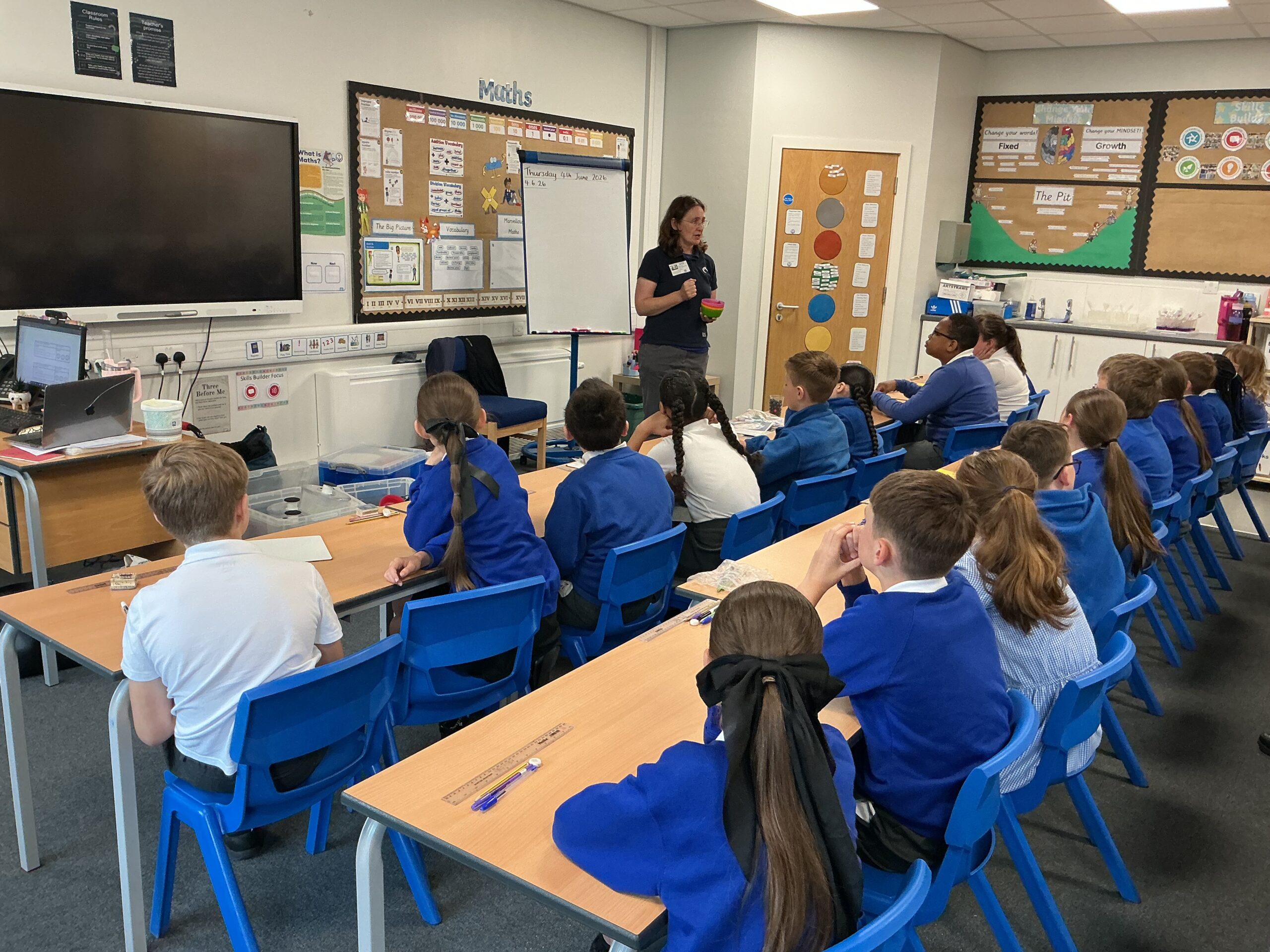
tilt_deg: -13.9
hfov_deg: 61.7
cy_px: 476
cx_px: 635
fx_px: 1064
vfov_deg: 48.2
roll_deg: -2.2
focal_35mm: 29
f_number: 1.8
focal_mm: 3
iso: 100
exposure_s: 1/60
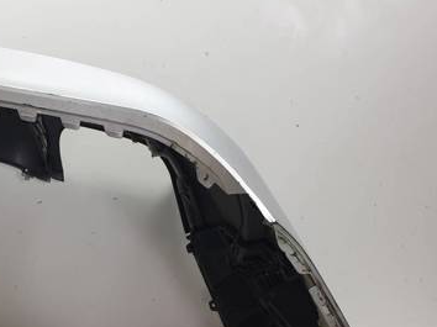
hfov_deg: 38.3
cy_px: 245
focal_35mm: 47
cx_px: 62
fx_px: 593
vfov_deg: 30.3
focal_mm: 4.3
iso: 80
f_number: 2.4
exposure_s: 1/100
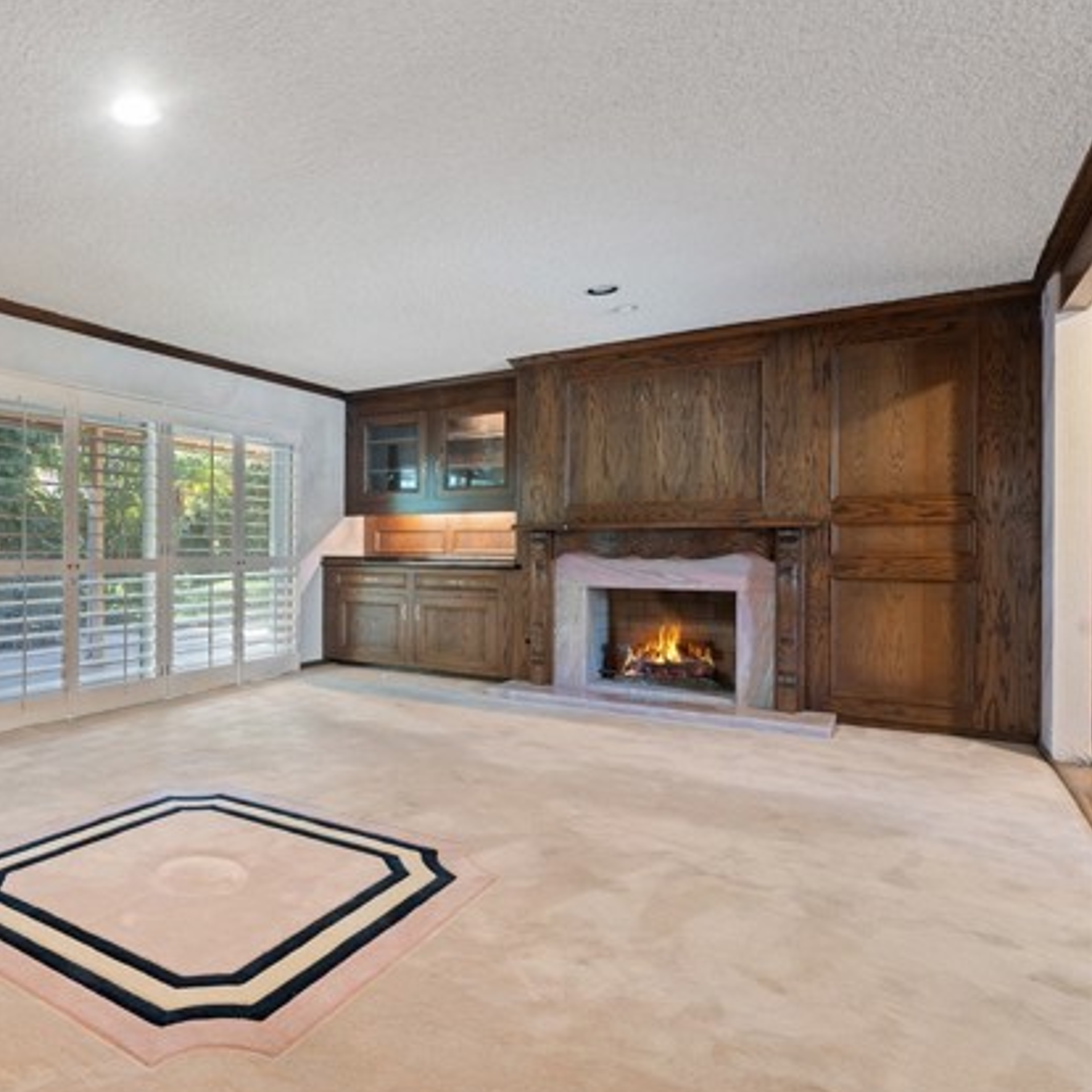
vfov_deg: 69.5
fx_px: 787
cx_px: 251
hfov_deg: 64.6
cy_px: 553
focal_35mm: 22
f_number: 8
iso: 160
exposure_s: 4
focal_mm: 16.8
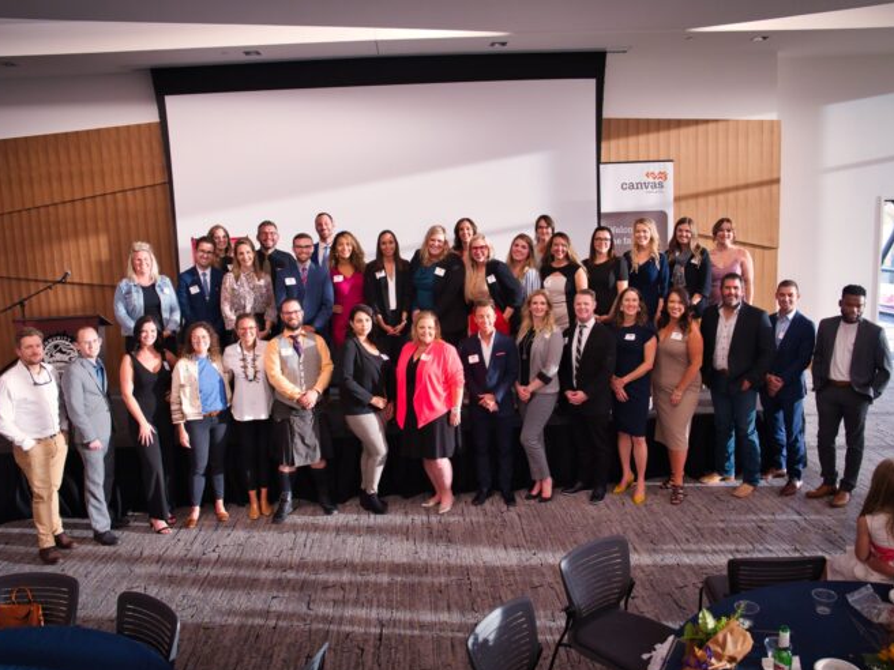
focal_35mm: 27
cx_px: 442
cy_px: 338
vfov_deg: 51.4
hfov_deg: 65.3
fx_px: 697
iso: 1600
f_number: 3.5
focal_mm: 24
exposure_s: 1/160
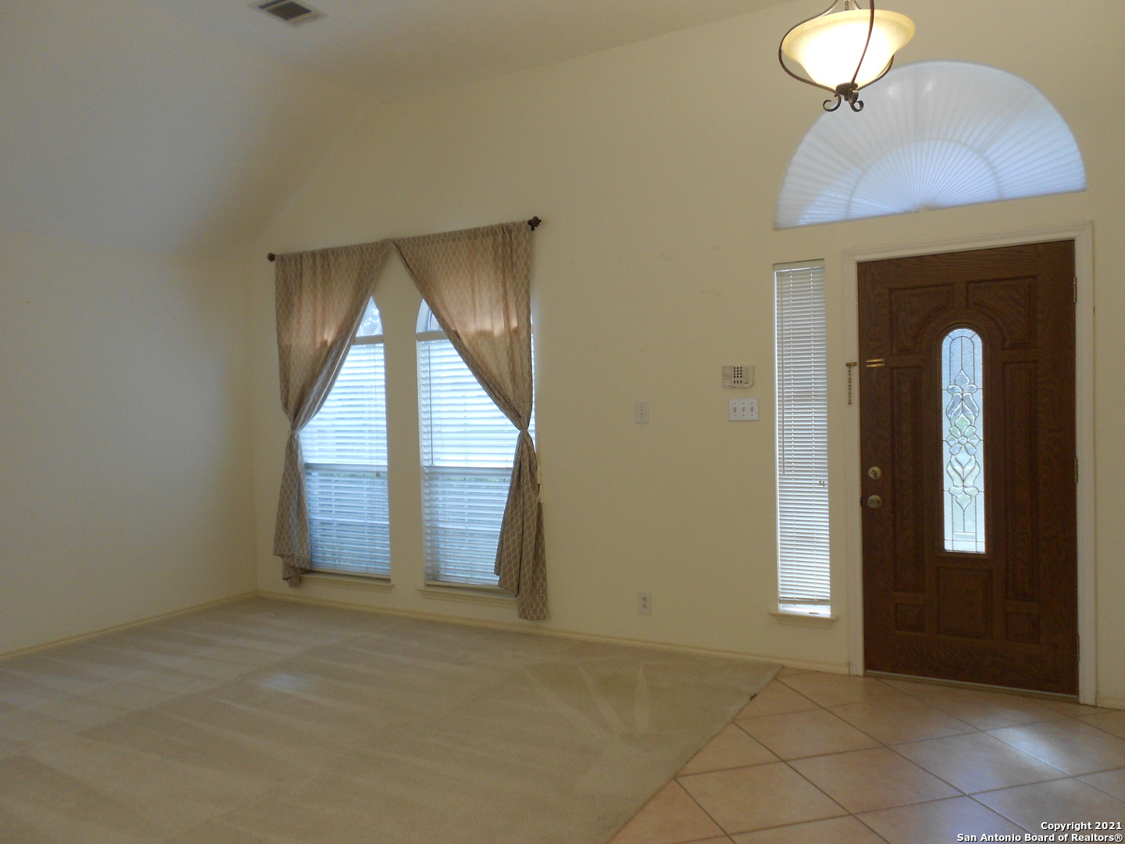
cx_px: 562
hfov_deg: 67.3
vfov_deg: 53.1
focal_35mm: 26
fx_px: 845
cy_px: 422
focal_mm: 4.6
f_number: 3.2
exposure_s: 1/30
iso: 125
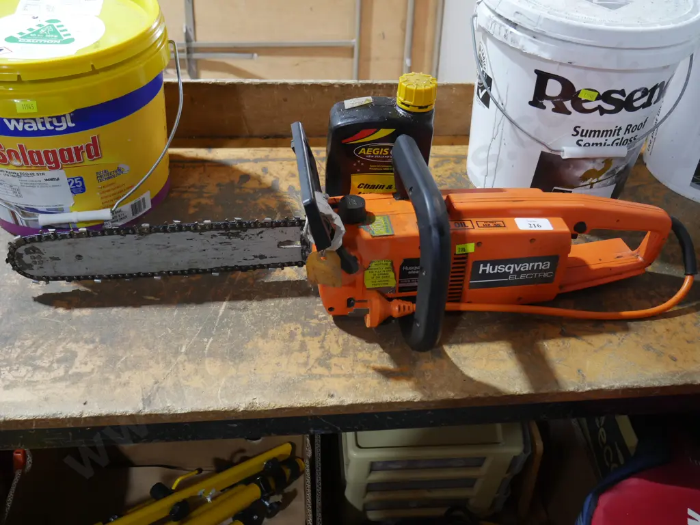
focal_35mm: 34
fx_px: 688
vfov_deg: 41.8
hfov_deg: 54.0
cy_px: 262
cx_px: 350
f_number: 4
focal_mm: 17
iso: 1000
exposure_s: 1/60
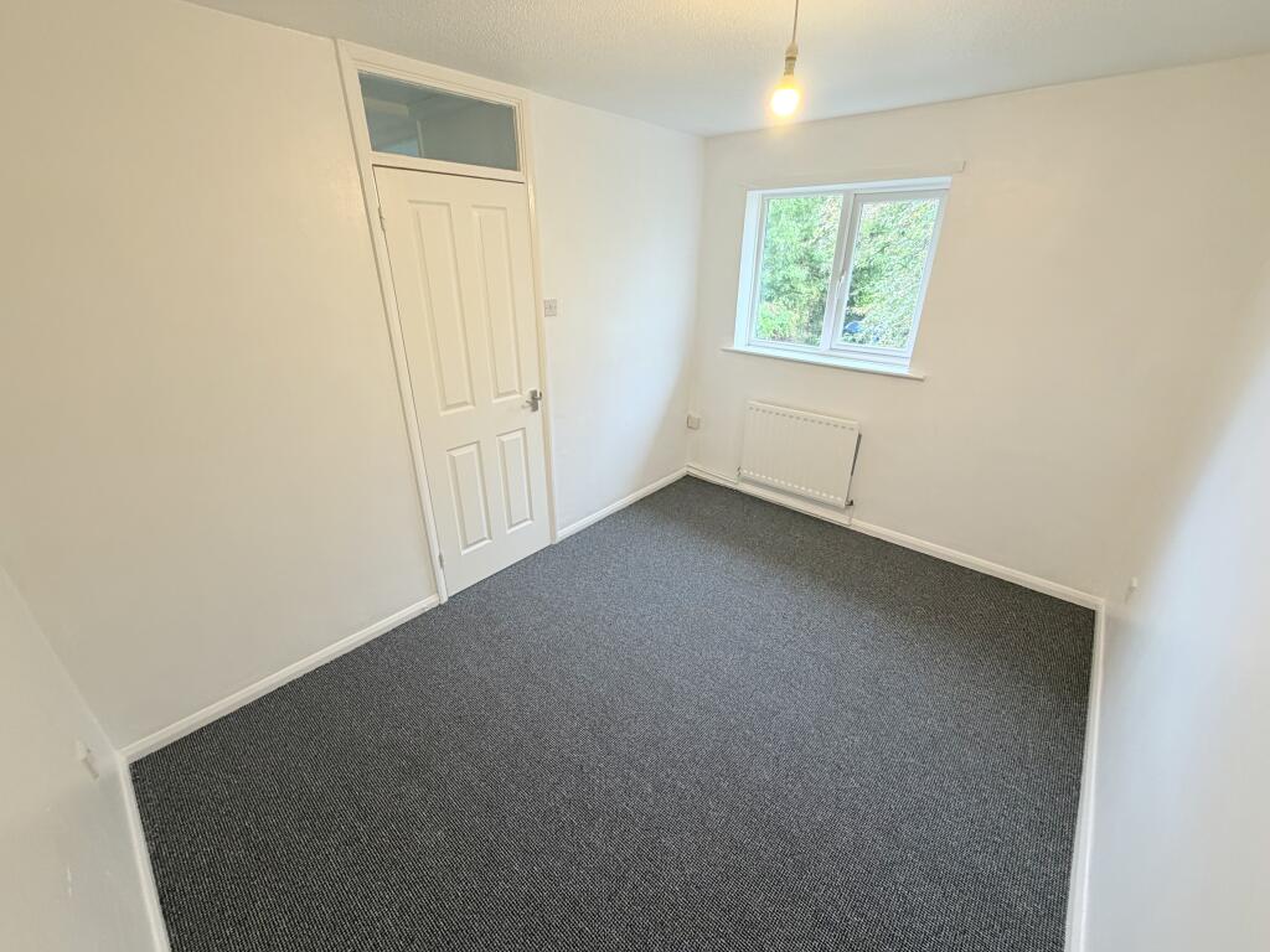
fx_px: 514
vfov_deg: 85.7
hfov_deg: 102.1
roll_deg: +0.8
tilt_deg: -24.9
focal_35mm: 14
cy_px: 476
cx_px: 635
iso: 160
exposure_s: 1/50
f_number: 2.2
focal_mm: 2.22
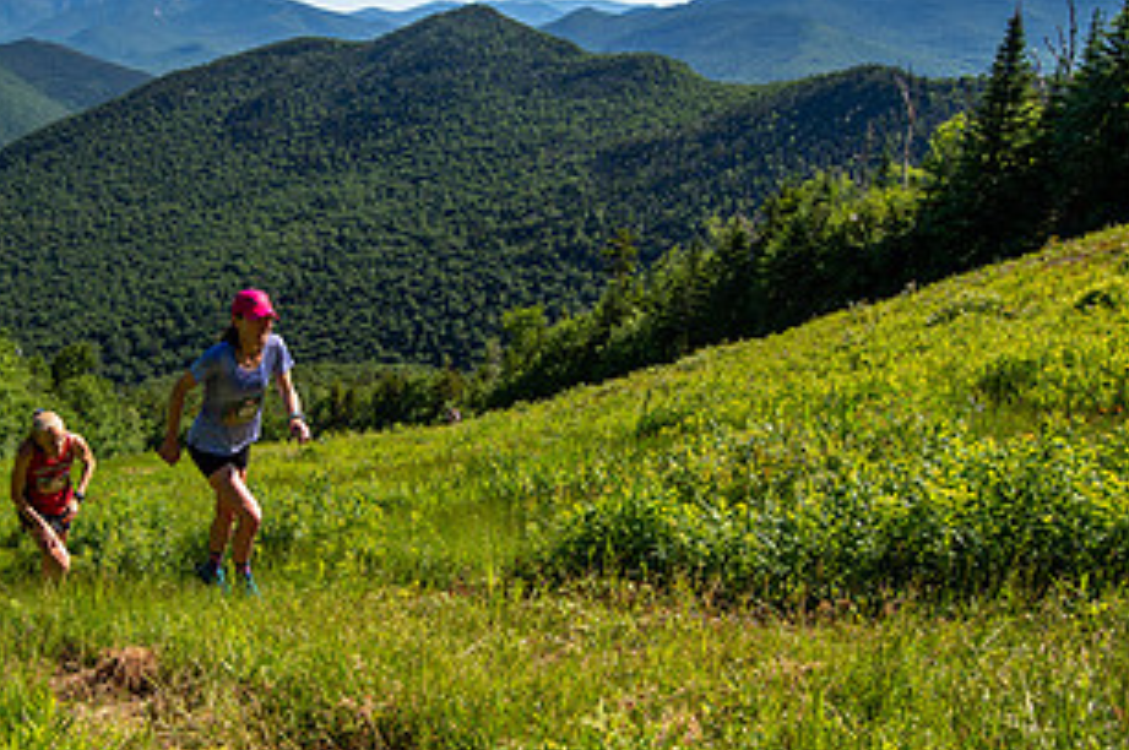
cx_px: 364
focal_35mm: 34
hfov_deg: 54.6
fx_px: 1065
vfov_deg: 38.8
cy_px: 353
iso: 100
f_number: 5
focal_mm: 18
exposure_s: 1/640
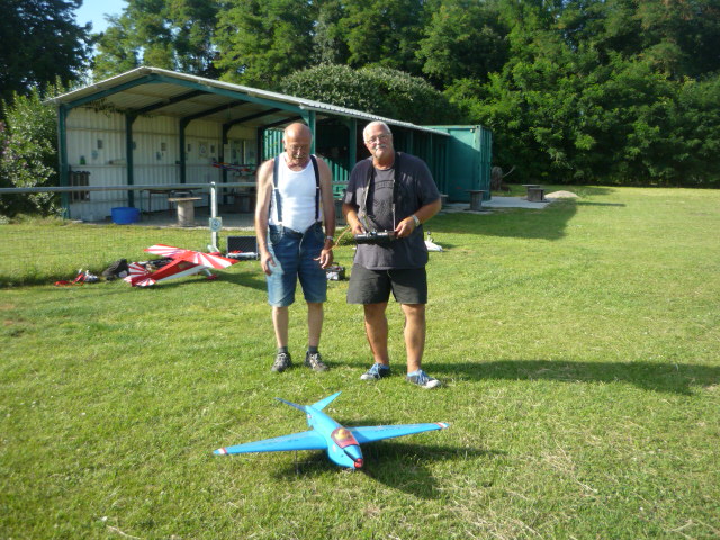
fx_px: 686
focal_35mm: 33
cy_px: 270
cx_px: 360
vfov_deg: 42.9
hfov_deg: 55.4
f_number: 2.8
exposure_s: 1/500
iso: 100
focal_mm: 5.5
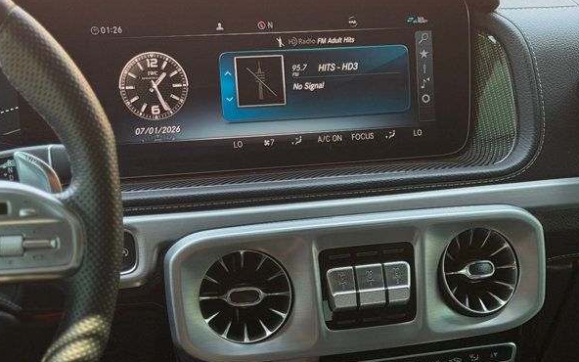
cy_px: 278
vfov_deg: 14.8
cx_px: 412
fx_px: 1389
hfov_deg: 23.4
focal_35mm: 88
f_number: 1.78
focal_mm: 6.76
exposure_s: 1/121
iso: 50
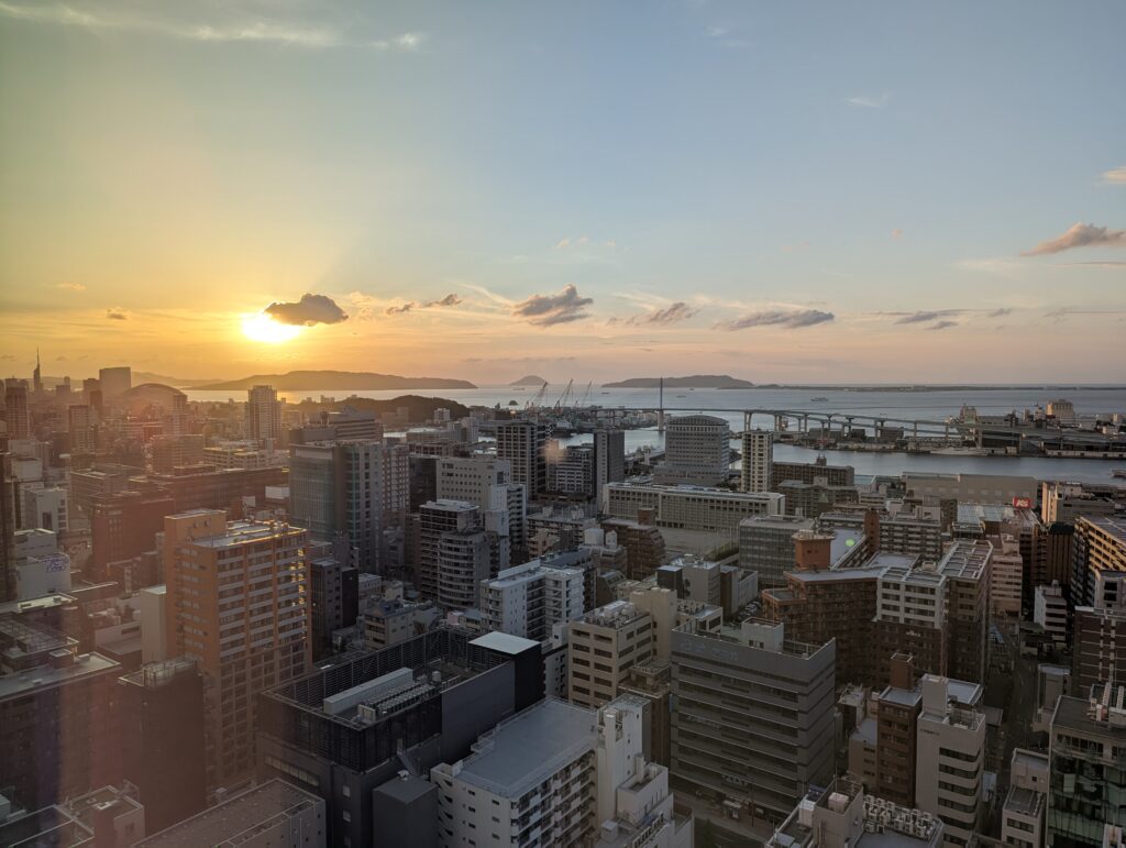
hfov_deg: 71.5
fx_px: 782
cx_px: 563
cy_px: 424
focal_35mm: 24
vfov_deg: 56.9
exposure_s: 1/1490
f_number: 1.85
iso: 41
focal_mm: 6.81
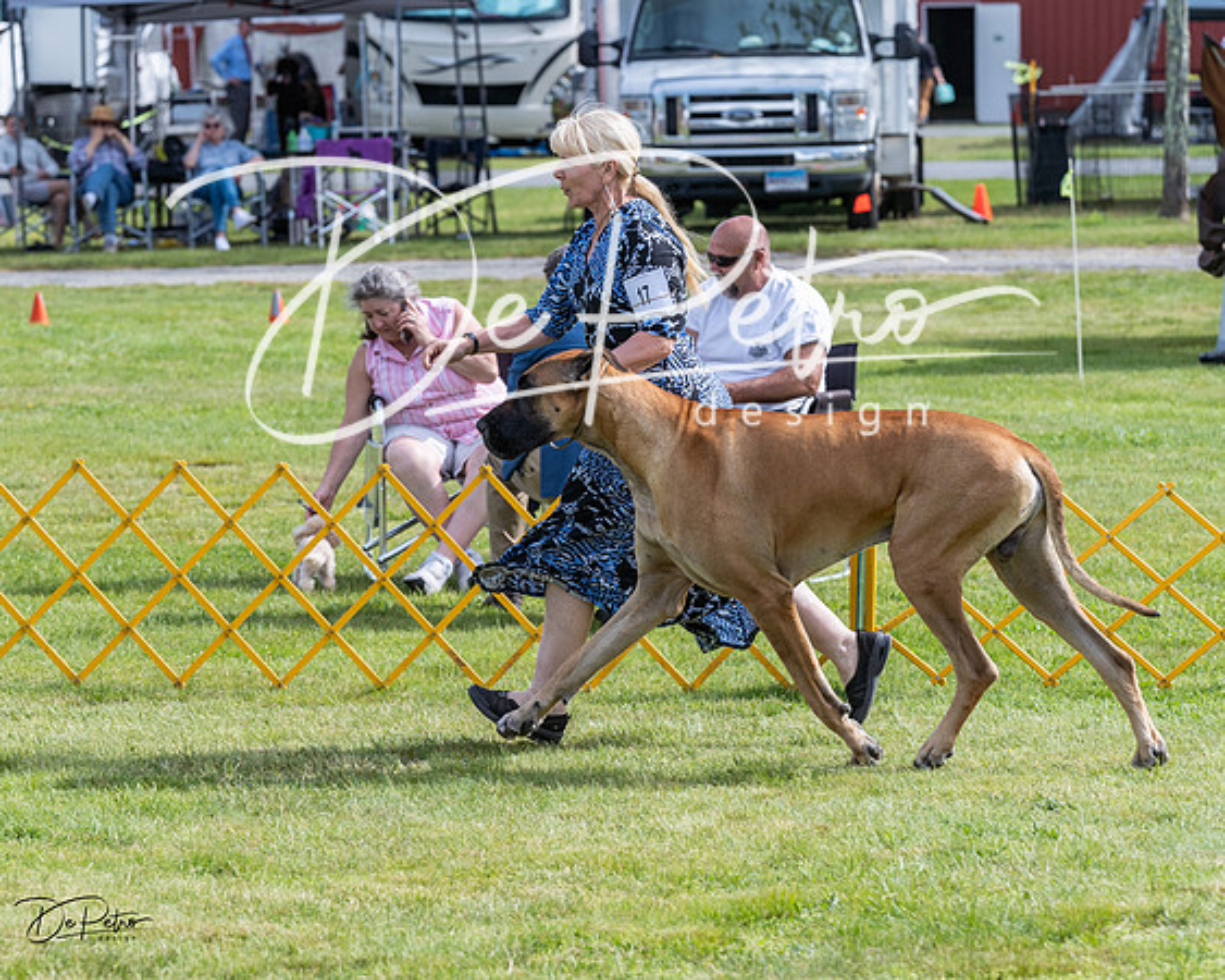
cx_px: 518
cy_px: 427
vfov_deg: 9.2
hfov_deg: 11.5
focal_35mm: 168
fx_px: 6083
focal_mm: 132
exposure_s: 1/1250
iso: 320
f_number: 5.6
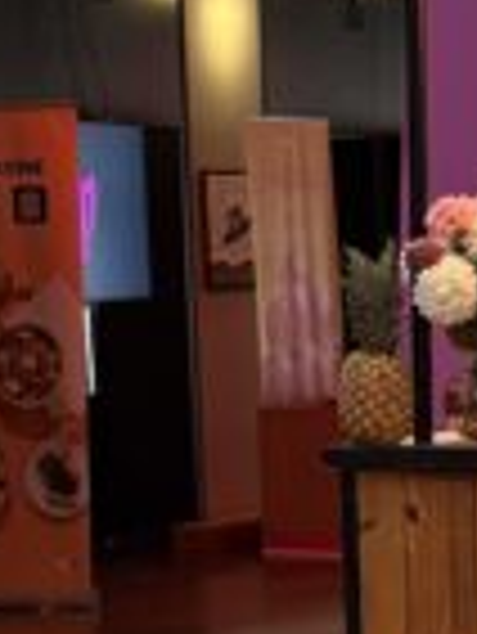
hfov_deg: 10.0
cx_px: 454
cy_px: 553
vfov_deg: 13.3
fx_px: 2697
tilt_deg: -5.8
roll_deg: +1.5
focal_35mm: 147
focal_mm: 5.96
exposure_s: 1/50
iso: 125
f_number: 1.6
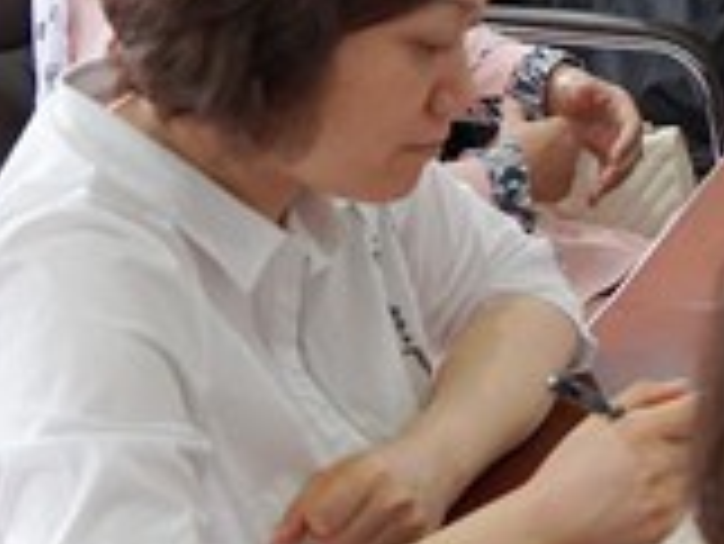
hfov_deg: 12.8
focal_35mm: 129
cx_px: 1578
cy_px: -297
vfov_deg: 11.0
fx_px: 2700
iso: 2500
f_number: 4
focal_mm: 24
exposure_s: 1/160
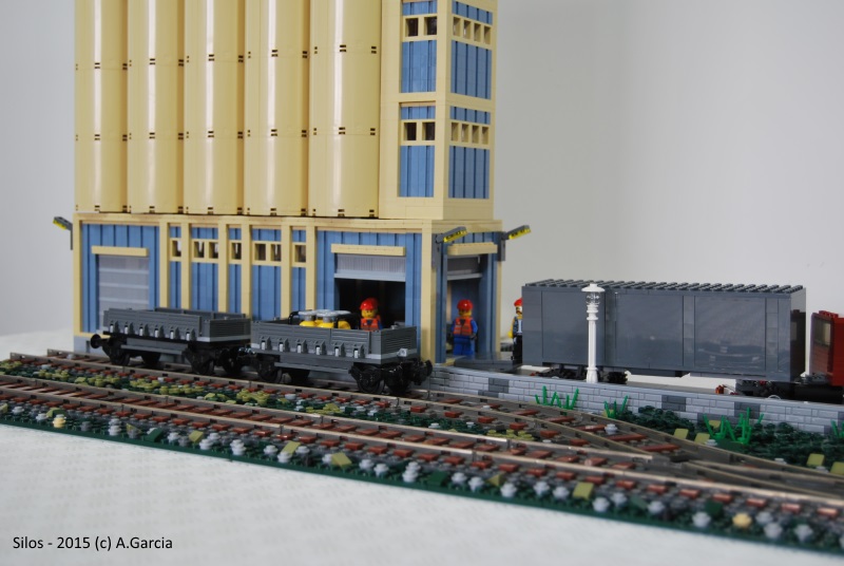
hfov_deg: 38.8
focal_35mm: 51
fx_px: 1197
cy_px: 283
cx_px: 422
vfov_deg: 26.6
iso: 200
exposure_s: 1/60
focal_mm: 34
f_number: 4.5
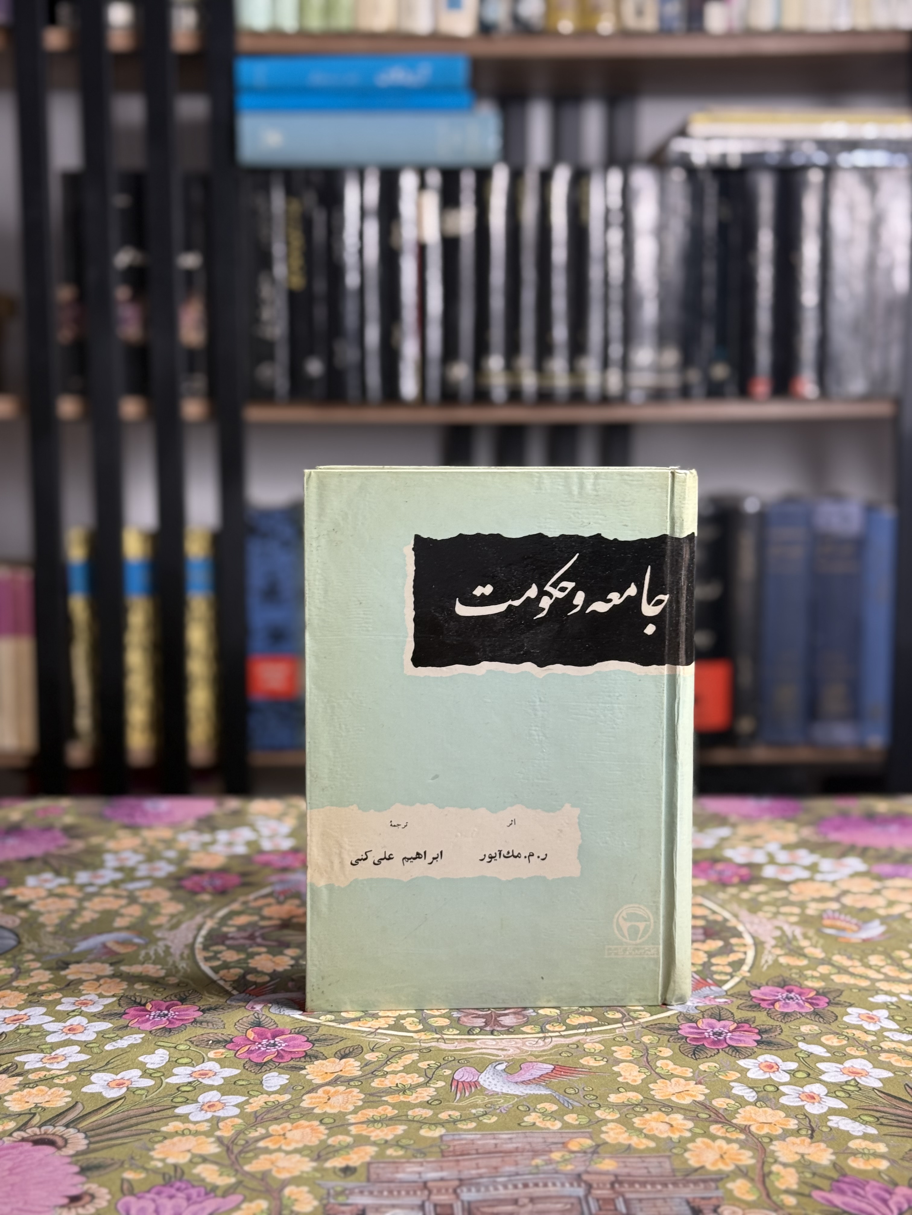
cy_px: 608
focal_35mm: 48
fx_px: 1686
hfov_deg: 30.3
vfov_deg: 39.7
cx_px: 456
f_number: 1.78
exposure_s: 1/50
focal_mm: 6.76
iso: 50
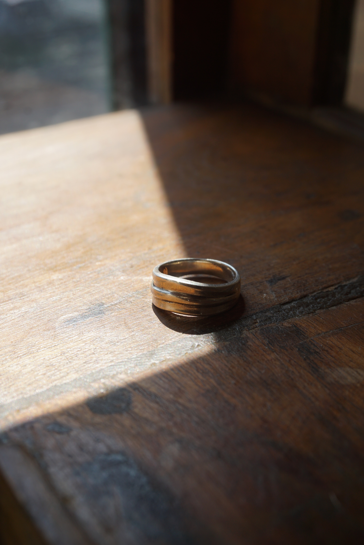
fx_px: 728
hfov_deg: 28.1
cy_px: 272
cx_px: 182
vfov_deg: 41.1
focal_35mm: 48
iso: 100
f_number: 8
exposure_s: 1/100
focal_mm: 32
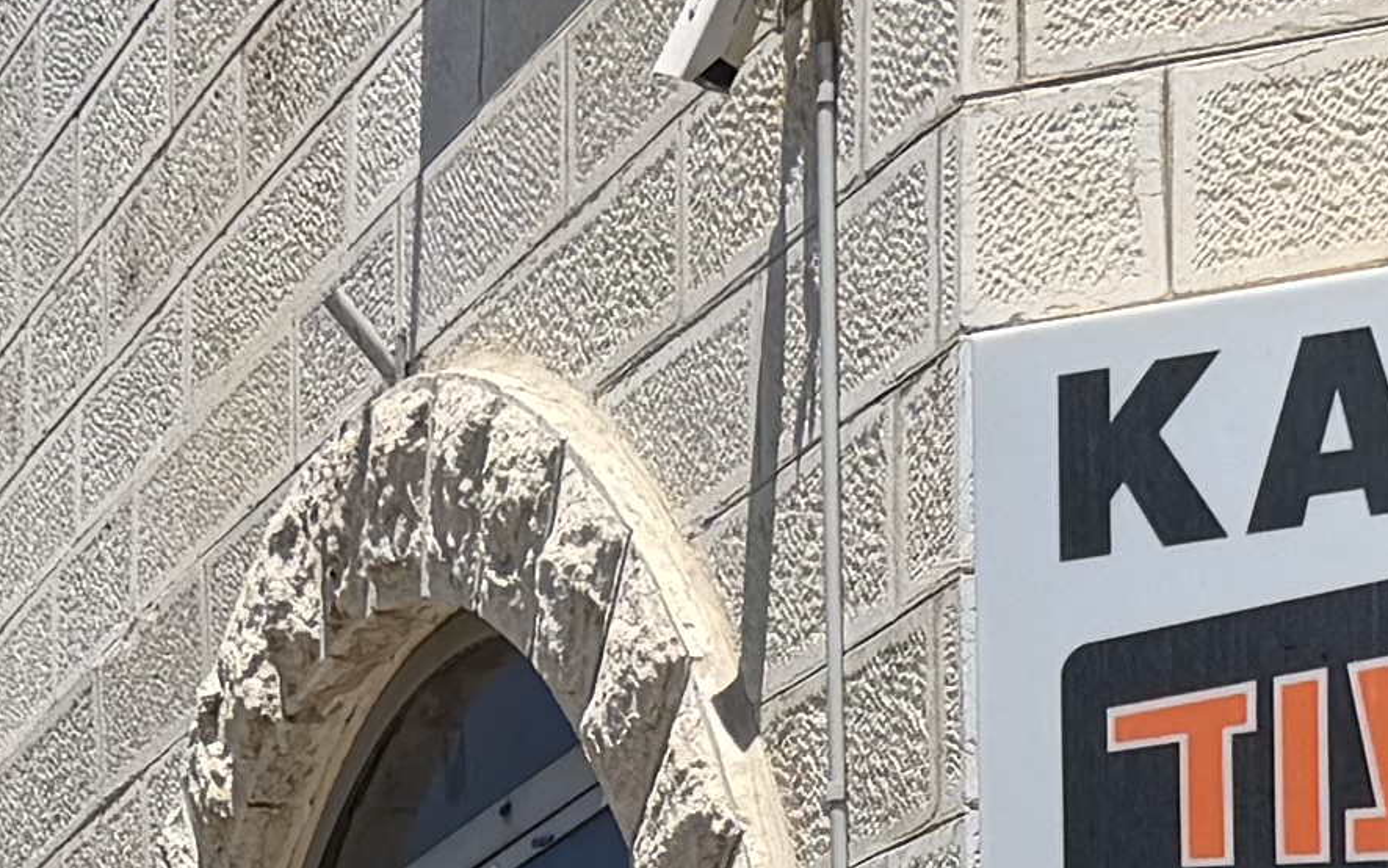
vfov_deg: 7.5
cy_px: 1982
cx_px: 382
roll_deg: +0.9
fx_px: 6204
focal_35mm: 164
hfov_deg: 12.7
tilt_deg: +0.3
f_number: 1.78
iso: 80
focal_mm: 6.76
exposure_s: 1/6173
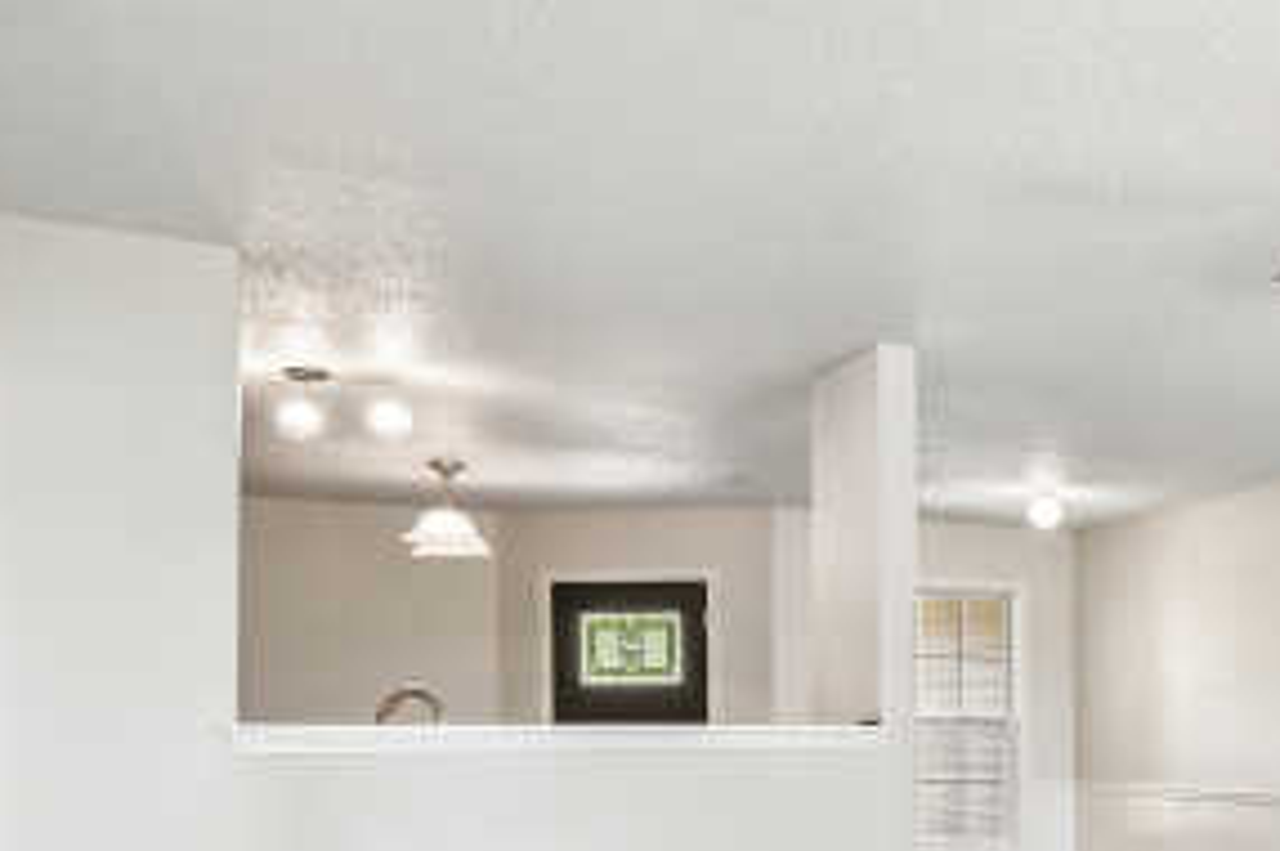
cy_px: 717
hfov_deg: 35.1
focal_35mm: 42
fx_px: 1492
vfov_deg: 30.8
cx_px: 1589
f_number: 8
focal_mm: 16
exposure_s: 1/15
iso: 280
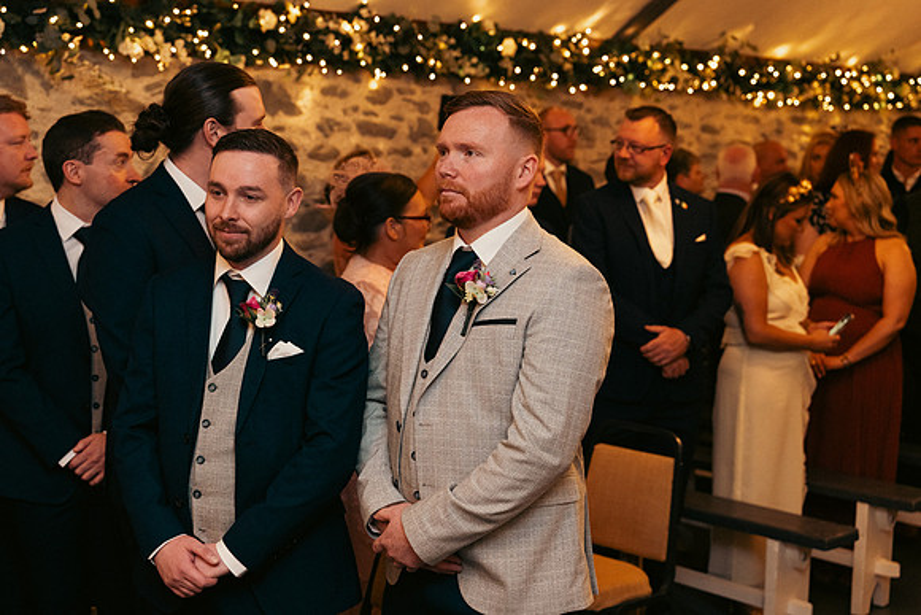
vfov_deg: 26.0
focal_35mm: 52
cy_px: 308
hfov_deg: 38.2
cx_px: 460
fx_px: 1331
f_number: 3.5
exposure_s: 1/160
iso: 2500
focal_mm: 52
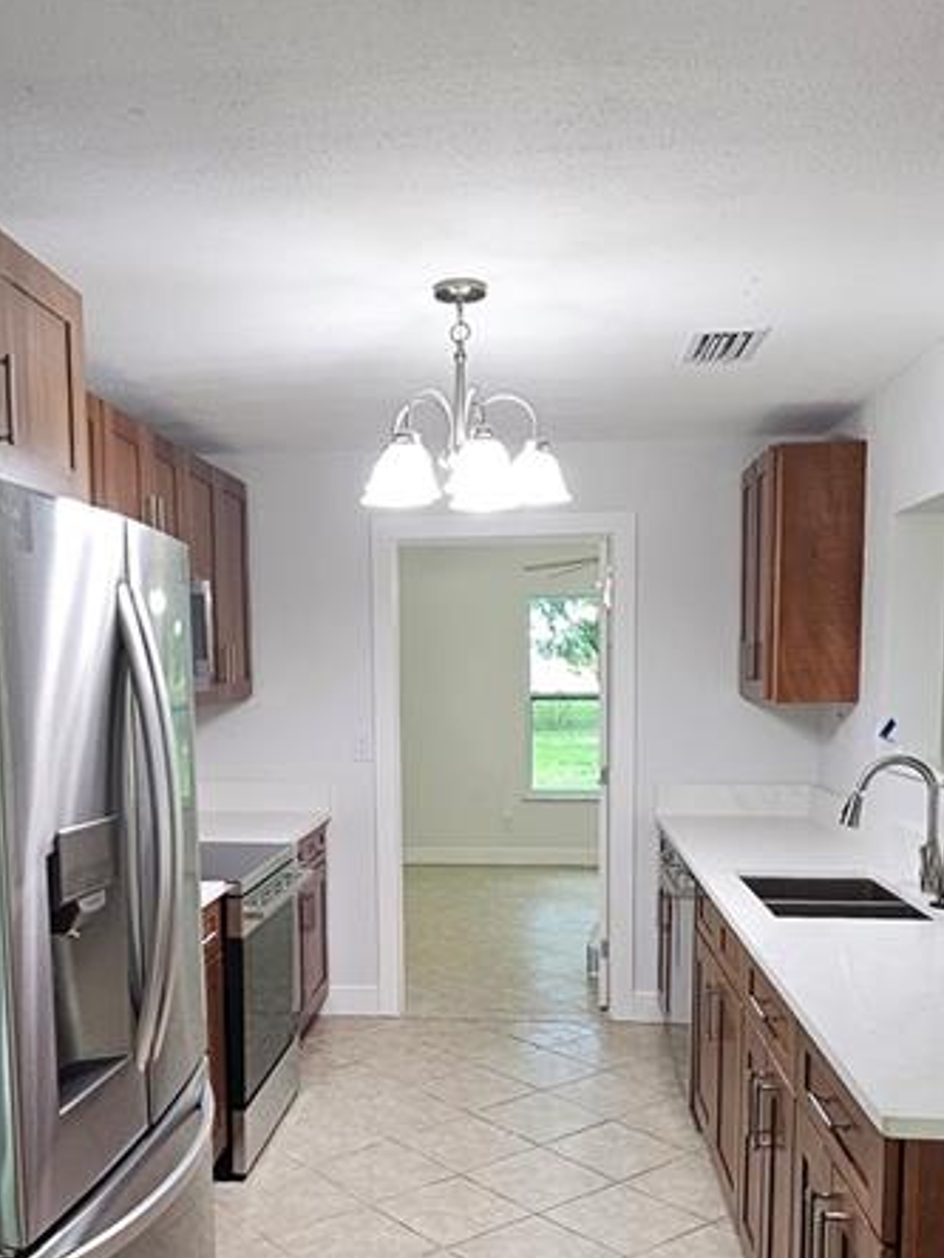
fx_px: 1091
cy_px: 808
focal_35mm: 30
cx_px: 400
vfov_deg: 59.0
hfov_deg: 46.6
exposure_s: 1/60
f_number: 2.2
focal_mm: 2.2
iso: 250
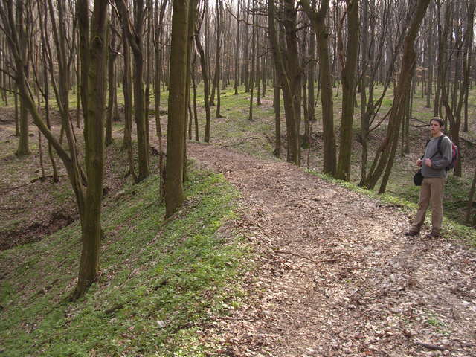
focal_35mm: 38
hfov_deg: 49.0
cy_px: 178
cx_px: 238
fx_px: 523
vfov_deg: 37.7
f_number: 2.8
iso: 100
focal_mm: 5.8
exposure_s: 1/65.8
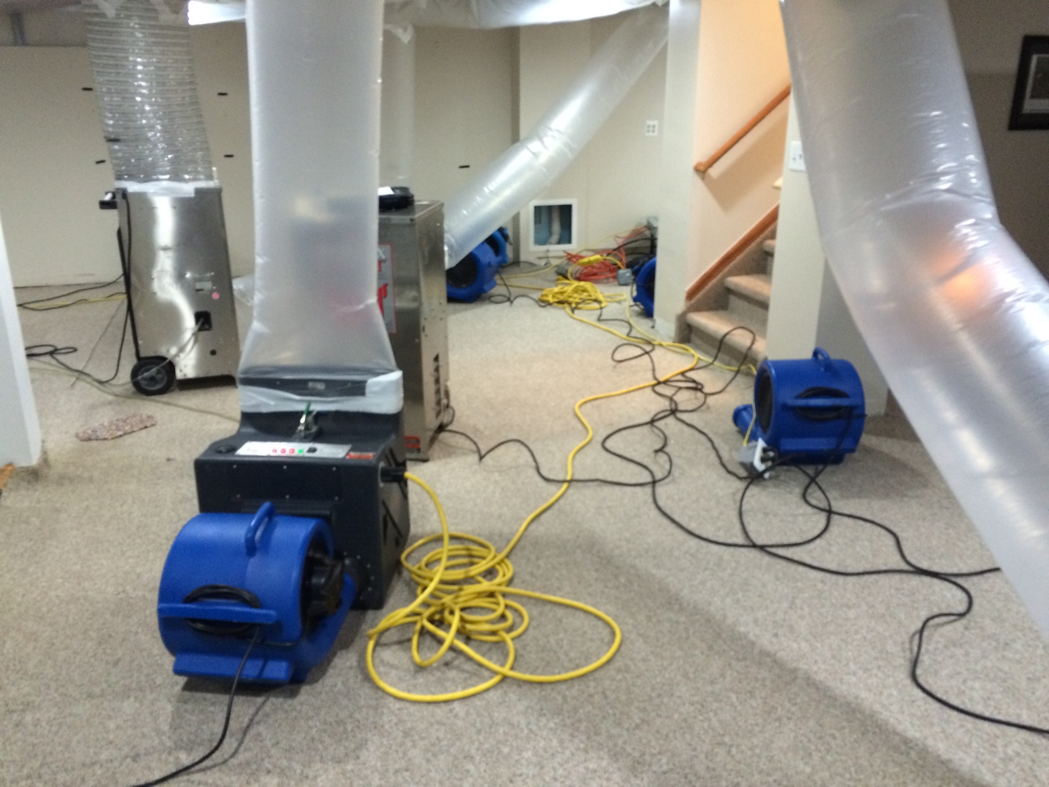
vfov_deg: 48.2
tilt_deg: -19.9
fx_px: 879
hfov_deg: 61.7
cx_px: 524
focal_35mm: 29
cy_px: 394
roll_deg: +1.2
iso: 250
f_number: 2.2
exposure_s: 1/20
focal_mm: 4.15
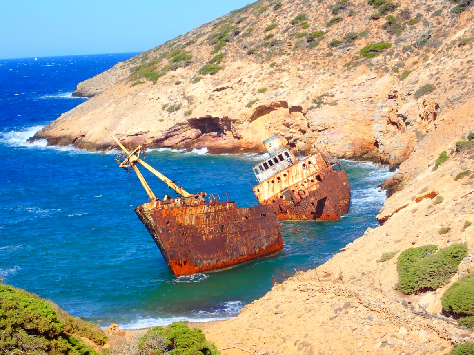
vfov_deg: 14.8
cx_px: 237
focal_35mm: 100
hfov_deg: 19.6
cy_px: 178
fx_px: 1369
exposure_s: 1/250
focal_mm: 18
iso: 100
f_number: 6.3
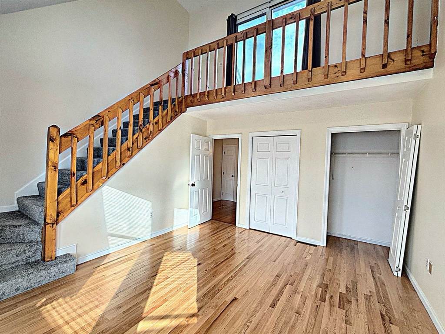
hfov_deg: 102.1
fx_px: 180
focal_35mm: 14
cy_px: 167
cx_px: 222
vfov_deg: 85.7
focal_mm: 2.22
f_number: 2.2
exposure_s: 1/162
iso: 50
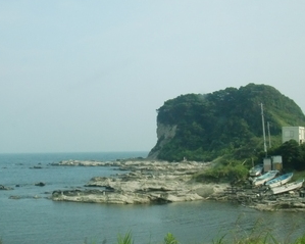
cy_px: 154
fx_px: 559
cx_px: 101
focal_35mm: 62
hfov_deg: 30.3
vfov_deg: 24.5
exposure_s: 1/500
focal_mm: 6.66
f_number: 8.9
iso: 400
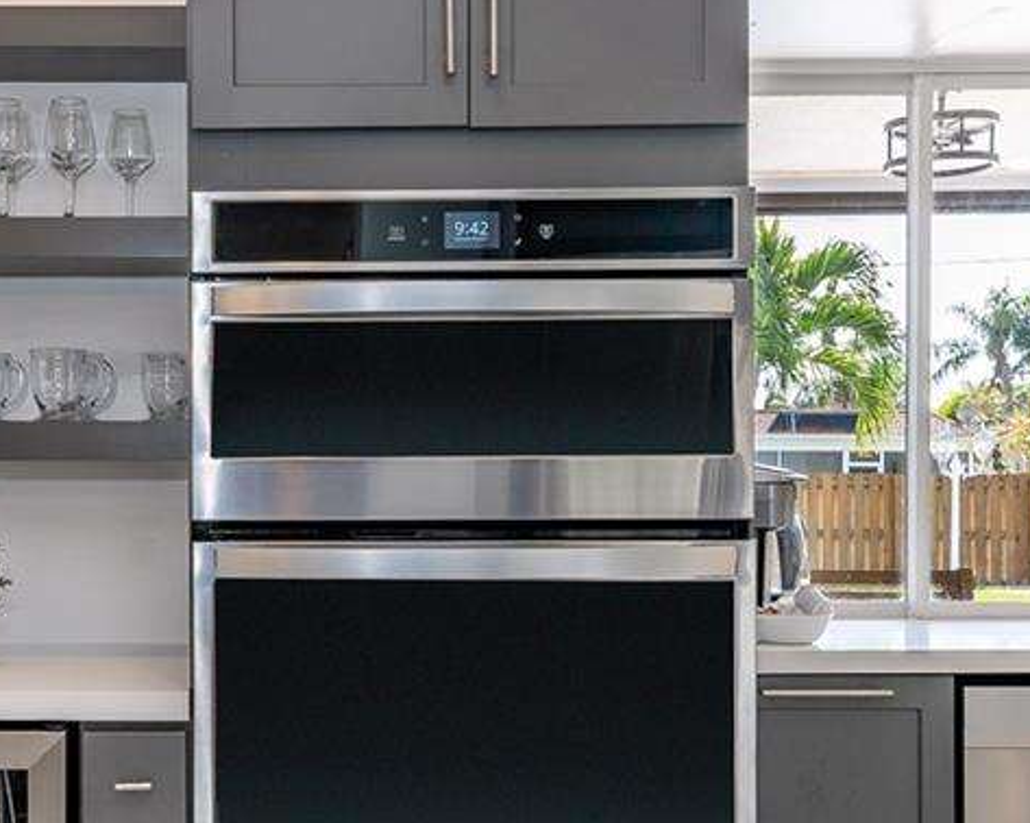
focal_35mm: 54
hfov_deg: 33.8
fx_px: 1645
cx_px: 220
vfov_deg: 28.0
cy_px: 523
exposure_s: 1/50
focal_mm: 17
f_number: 8
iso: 100
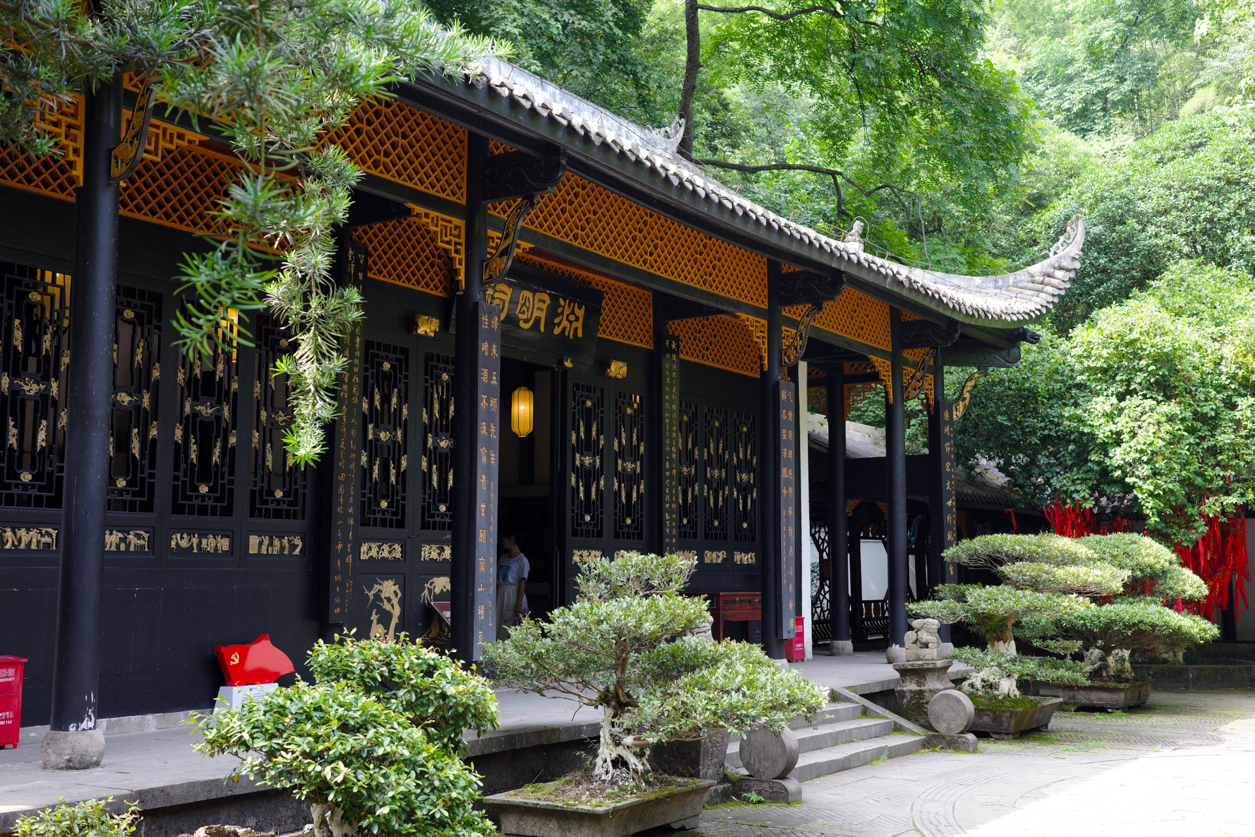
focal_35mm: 40
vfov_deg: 33.4
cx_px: 628
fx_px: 1394
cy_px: 418
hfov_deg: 48.5
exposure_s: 1/160
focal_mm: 26
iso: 200
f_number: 3.2
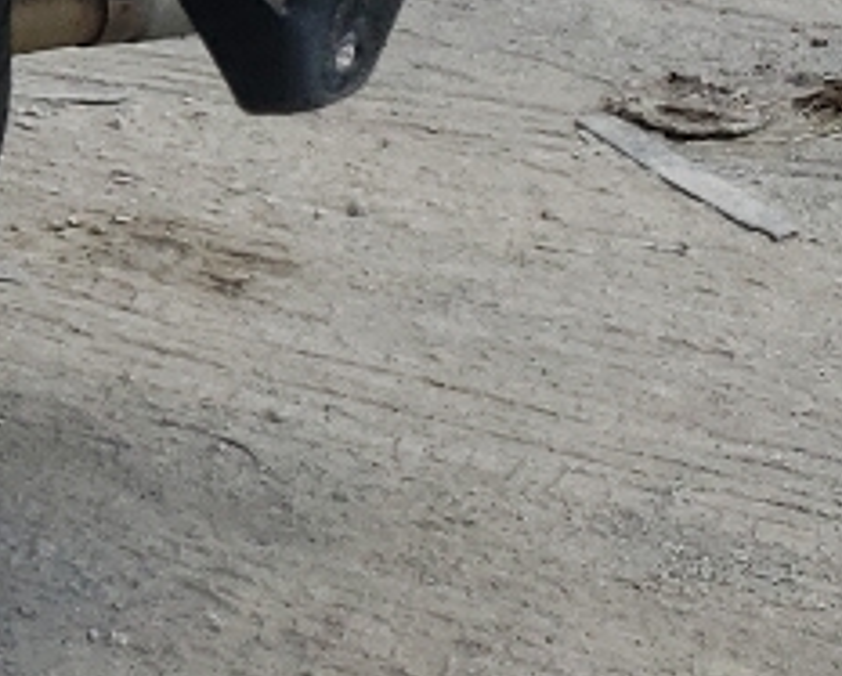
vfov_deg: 8.7
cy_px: -278
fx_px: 4342
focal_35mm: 174
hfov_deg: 9.4
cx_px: -1427
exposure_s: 1/1667
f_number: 1.5
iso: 50
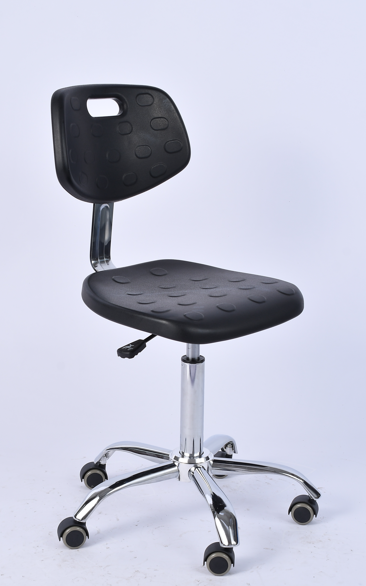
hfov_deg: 17.4
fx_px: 1197
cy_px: 326
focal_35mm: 75
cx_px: 187
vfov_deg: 27.5
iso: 125
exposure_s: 1/125
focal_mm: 40
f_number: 9
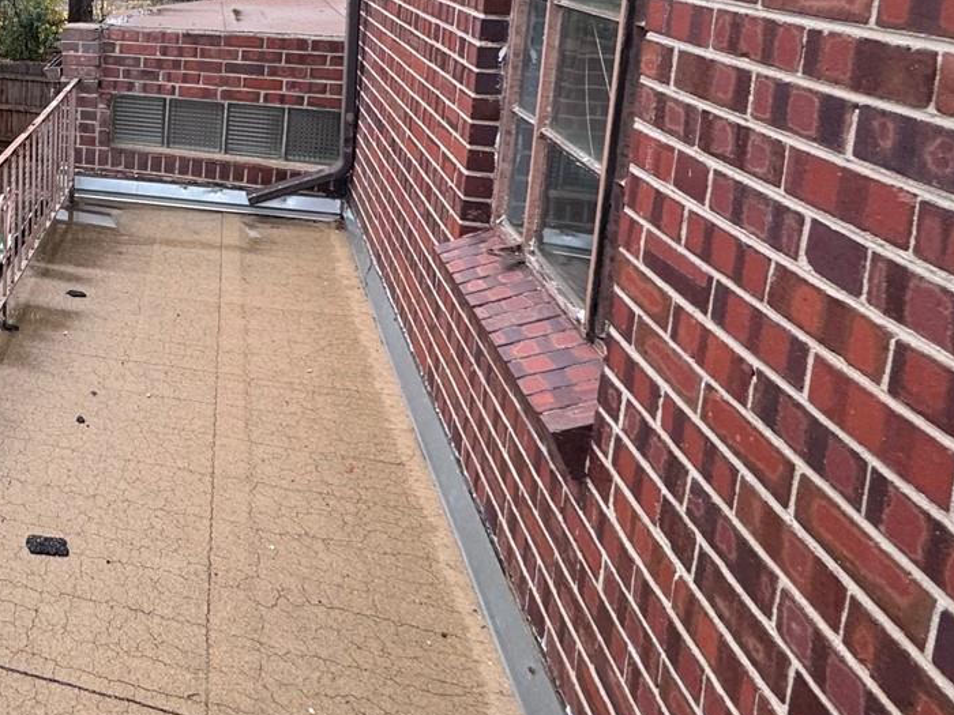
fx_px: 882
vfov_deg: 39.7
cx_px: -57
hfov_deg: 45.2
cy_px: 26
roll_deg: -1.6
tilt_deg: -7.5
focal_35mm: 32
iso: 200
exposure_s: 1/99
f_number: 2.2
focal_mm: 2.22
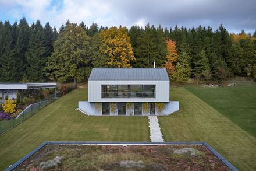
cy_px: 86
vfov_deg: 46.4
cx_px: 128
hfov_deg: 65.5
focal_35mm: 28
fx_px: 199
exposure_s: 1/240
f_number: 5
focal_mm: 10.26
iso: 100
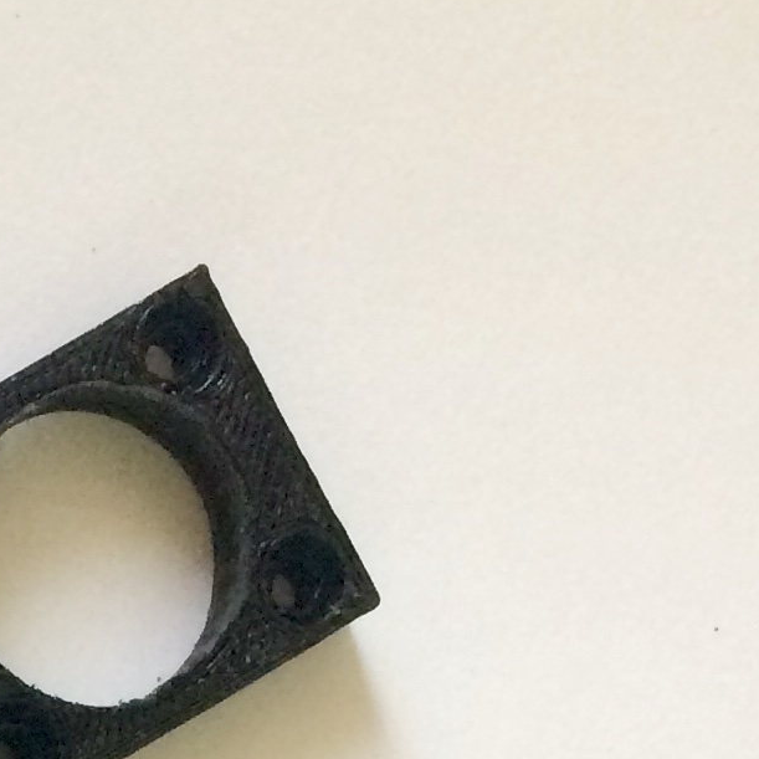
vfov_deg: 11.5
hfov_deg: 11.8
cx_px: -600
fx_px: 3399
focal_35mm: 137
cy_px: 1484
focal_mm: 4.15
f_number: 2.2
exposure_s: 1/33
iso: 64
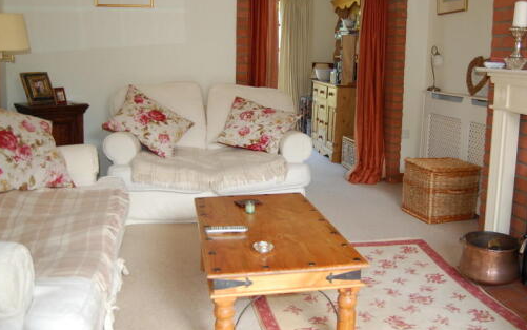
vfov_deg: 35.2
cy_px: 133
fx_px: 517
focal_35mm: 36
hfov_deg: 53.8
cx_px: 301
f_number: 3.5
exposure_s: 1/60
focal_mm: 18
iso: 400
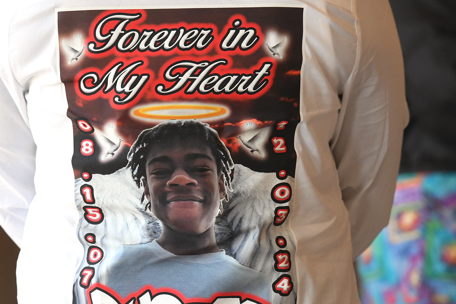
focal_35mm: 237
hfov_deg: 8.7
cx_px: 182
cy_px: 181
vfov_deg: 5.8
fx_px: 3002
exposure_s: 1/200
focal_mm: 175
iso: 1600
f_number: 5.6
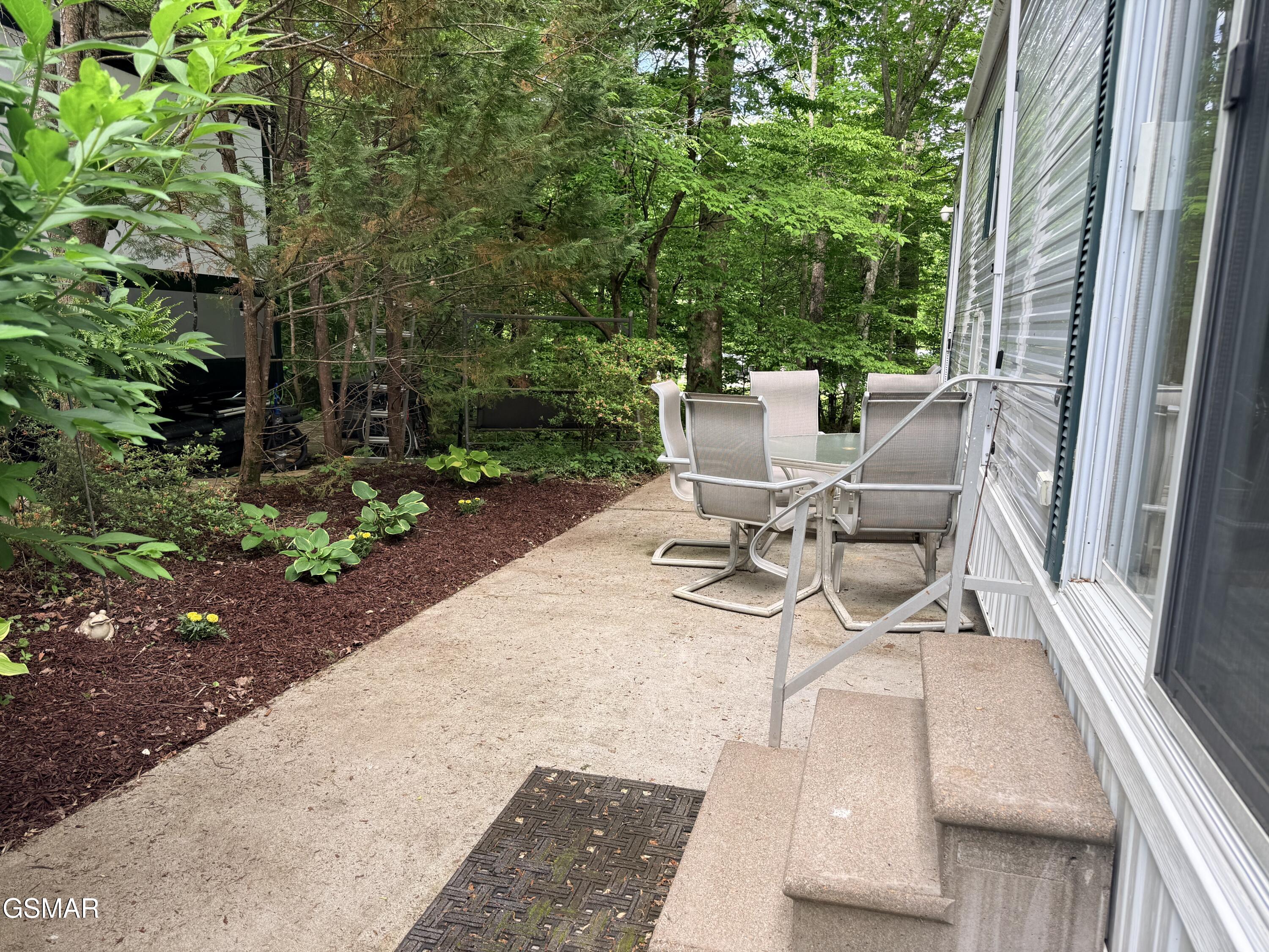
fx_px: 880
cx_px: 634
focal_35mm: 24
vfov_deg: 56.8
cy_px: 476
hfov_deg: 71.6
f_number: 1.78
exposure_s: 1/389
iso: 80
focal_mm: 6.76
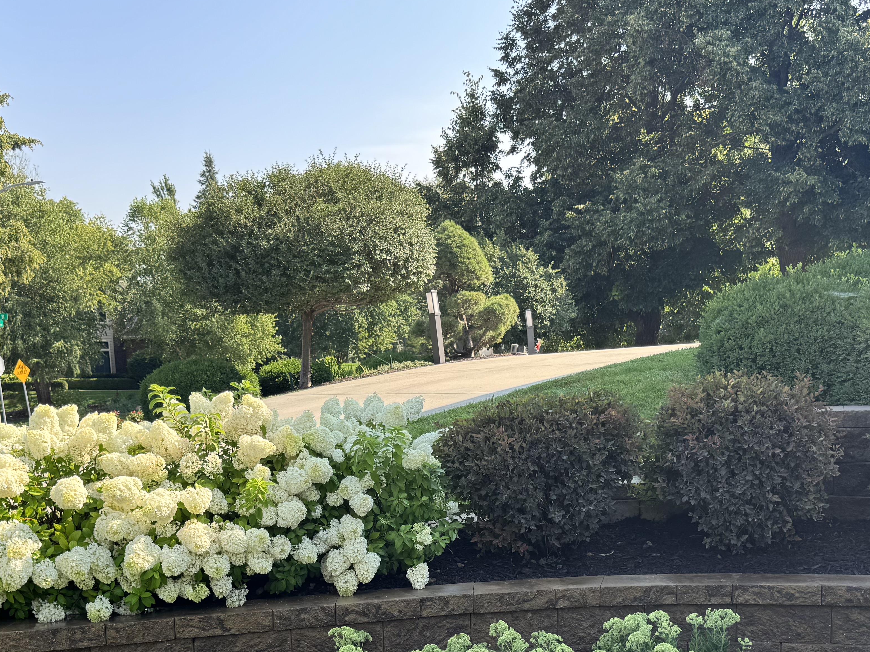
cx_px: 442
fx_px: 1106
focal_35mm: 44
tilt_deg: -11.3
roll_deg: +1.7
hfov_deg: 42.9
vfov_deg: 31.6
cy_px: 559
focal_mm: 6.76
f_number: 1.78
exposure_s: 1/864
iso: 80
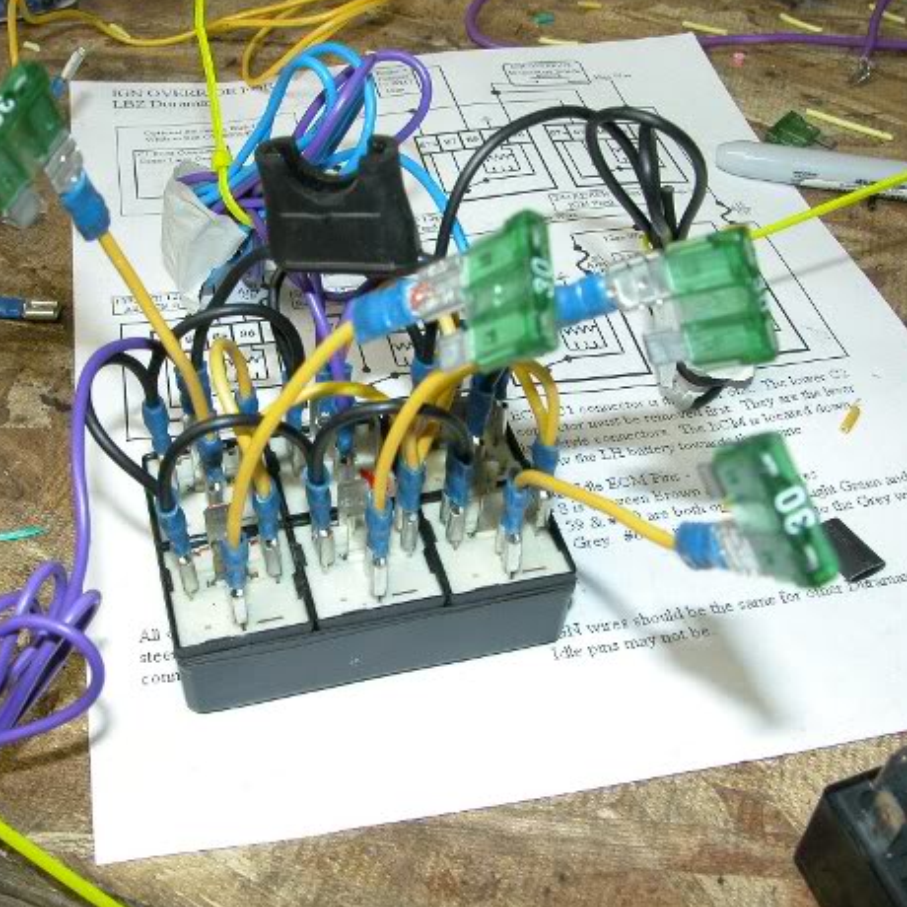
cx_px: 365
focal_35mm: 43
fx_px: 1275
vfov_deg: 39.2
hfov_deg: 39.0
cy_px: 446
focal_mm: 8.9
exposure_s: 1/30
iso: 200
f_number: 5
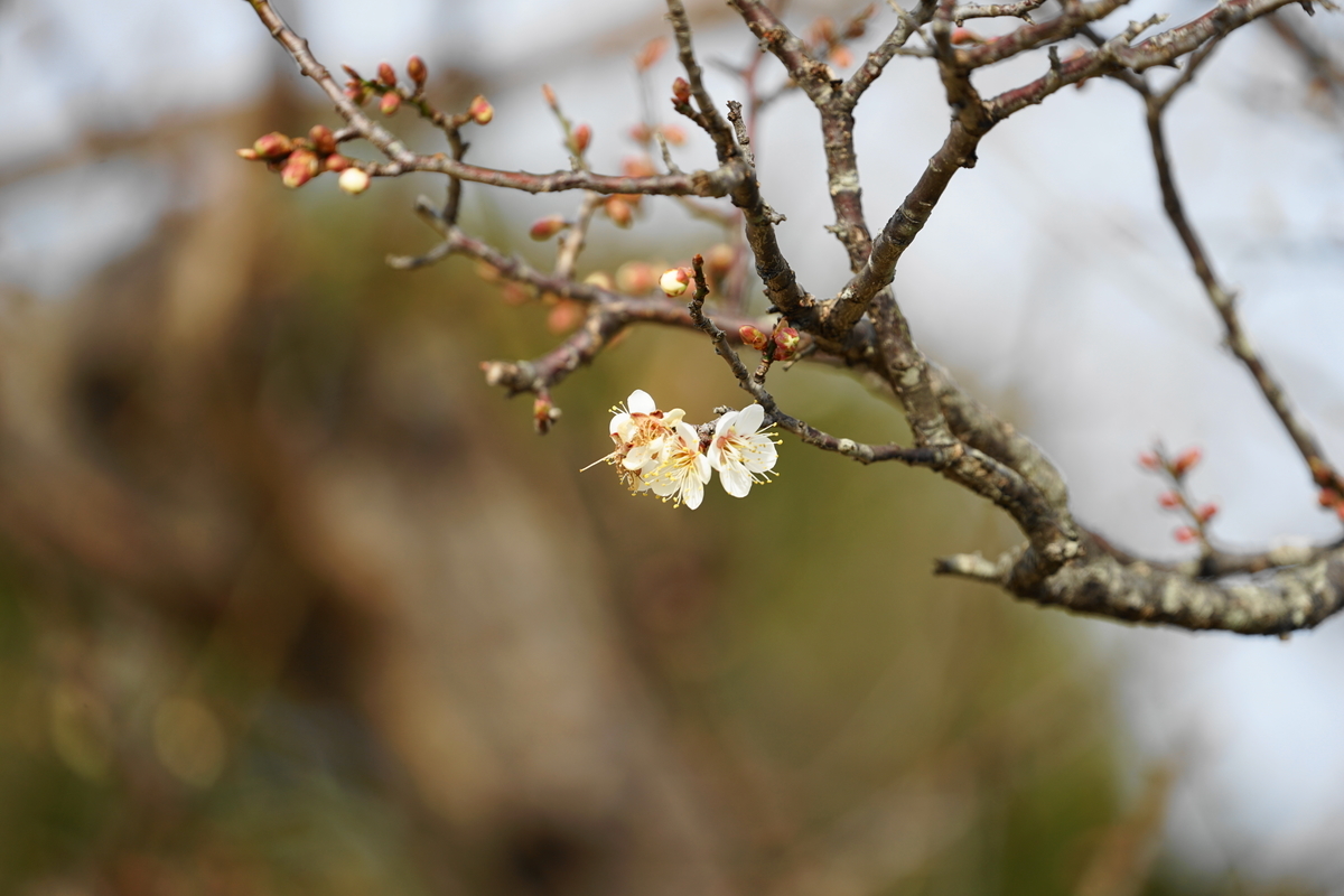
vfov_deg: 4.6
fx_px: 11199
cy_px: 448
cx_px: 672
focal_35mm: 300
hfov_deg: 6.9
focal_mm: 300
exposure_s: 1/320
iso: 100
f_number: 5.6
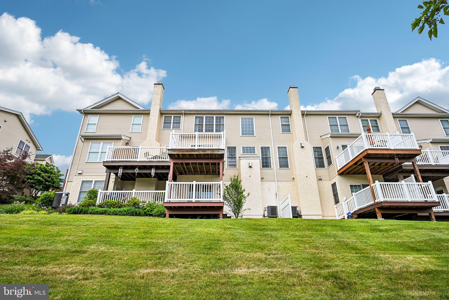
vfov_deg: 65.9
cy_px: 150
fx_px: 231
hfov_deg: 88.4
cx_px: 224
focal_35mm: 18
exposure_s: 1/800
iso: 800
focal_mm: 18.5
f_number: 8
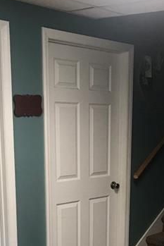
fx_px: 437
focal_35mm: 64
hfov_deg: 20.9
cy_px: 226
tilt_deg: -13.8
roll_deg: -1.3
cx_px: 145
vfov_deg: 29.9
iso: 32
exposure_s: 1/30
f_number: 1.8
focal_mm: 3.99
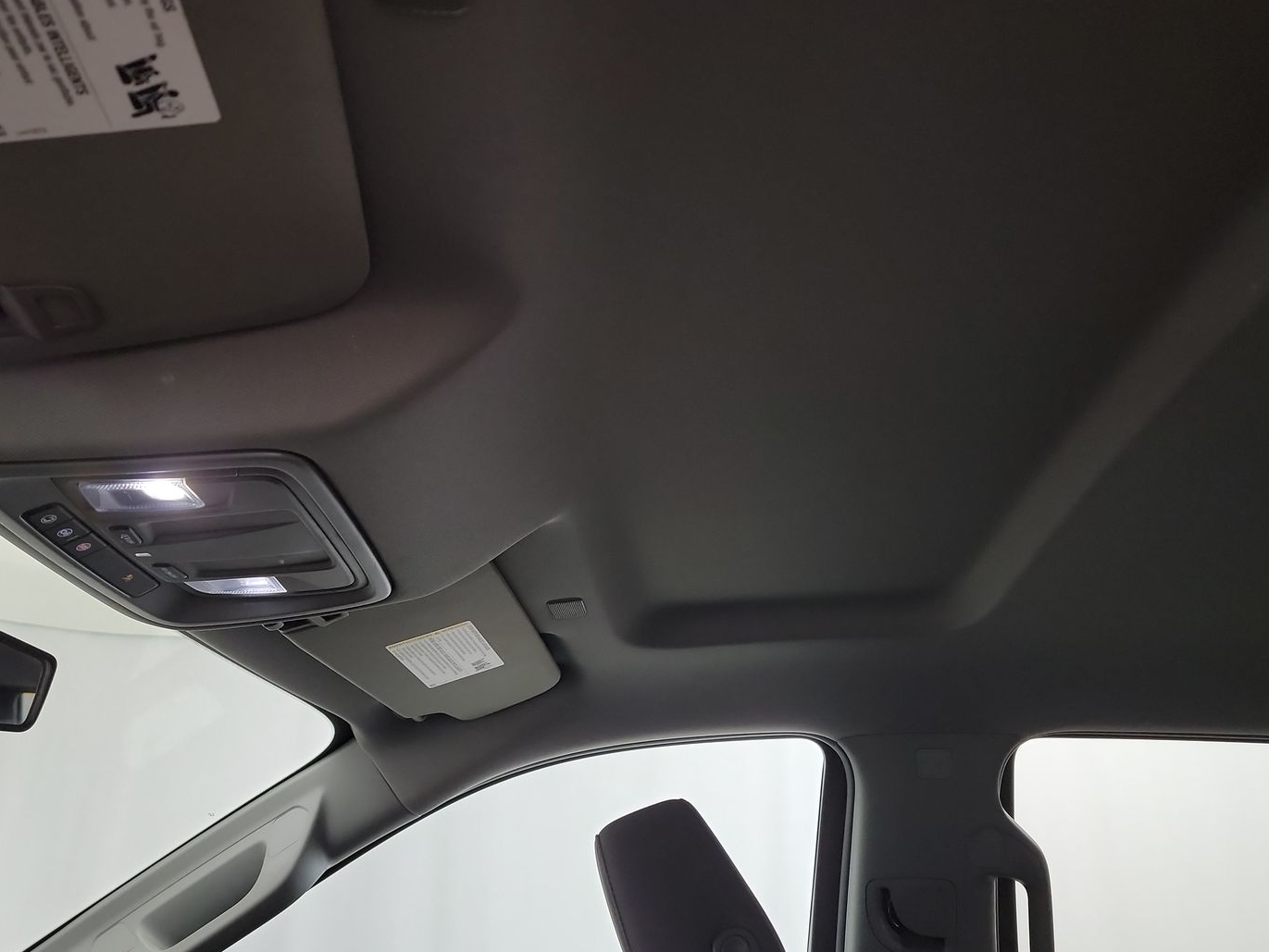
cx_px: 683
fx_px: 1027
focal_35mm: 28
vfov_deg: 49.8
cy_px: 477
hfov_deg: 63.3
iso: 629
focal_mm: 6.7
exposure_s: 1/59
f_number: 1.8
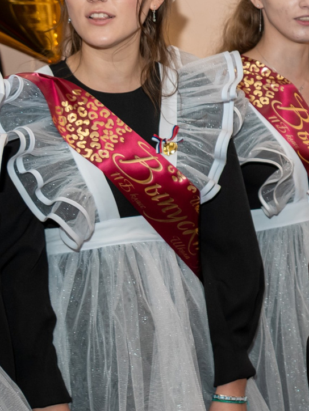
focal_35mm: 115
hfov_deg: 11.7
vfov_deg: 17.0
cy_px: 95
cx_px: 604
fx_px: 1368
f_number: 3.5
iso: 500
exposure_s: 1/200
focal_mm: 31
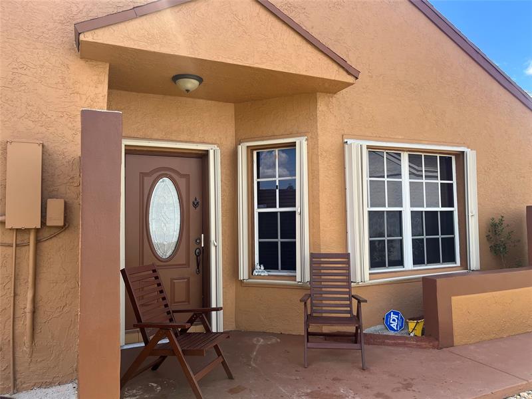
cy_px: 200
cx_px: 266
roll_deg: +0.3
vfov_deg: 53.1
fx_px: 400
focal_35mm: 26
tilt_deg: +3.3
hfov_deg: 67.3
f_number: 1.6
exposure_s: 1/913
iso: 50
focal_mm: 5.1
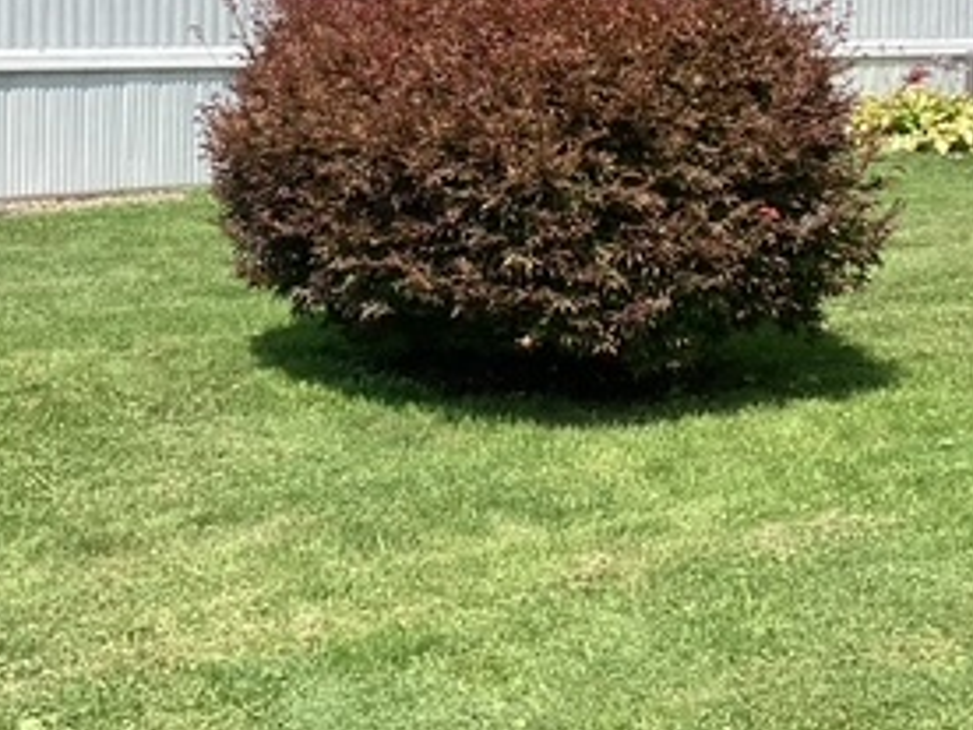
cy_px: 67
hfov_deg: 26.9
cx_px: 345
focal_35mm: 72
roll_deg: -1.2
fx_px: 2024
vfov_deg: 20.0
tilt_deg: -2.4
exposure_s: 1/1359
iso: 25
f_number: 2.4
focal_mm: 3.3
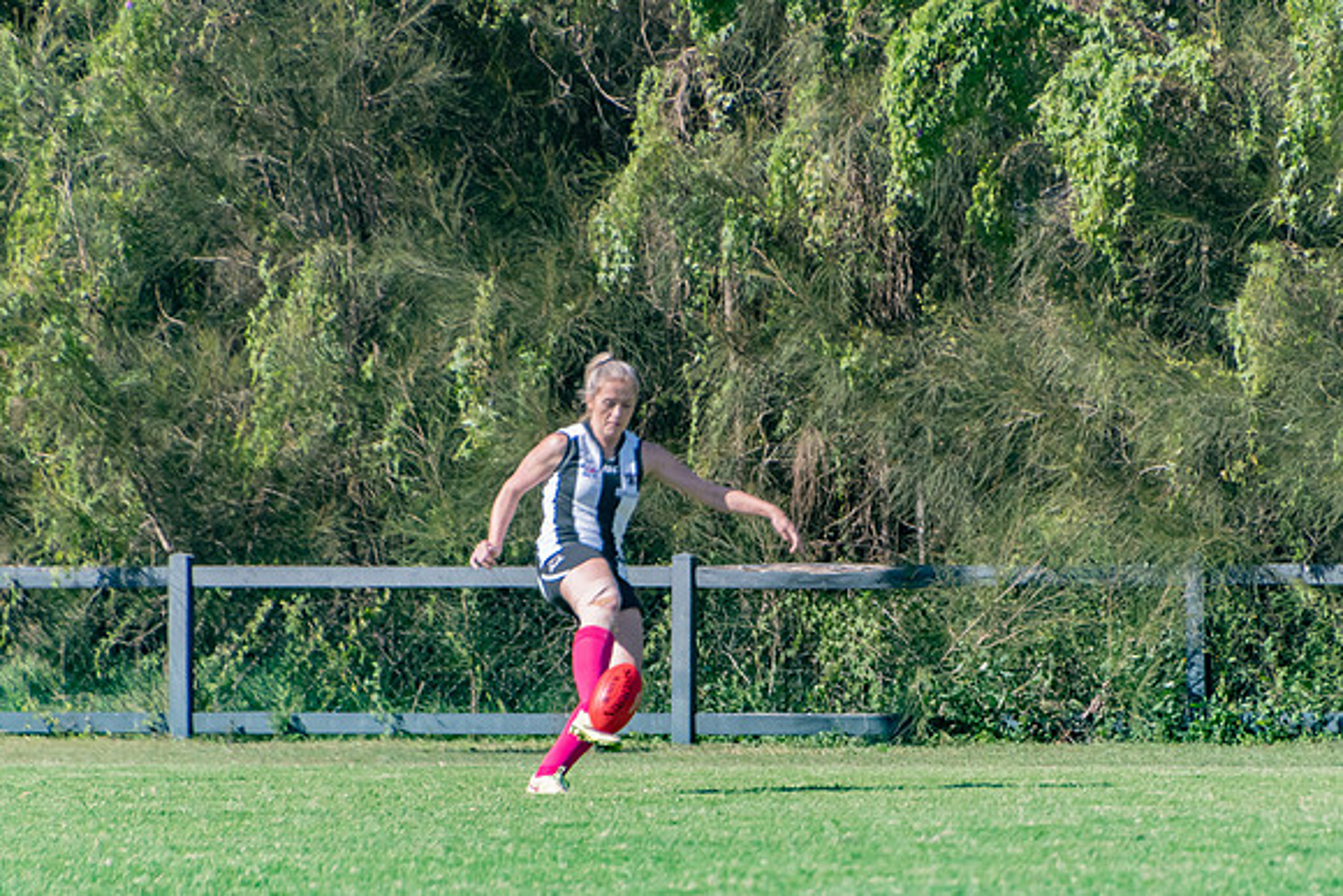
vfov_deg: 1.8
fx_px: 27900
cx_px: 721
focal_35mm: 748
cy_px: 541
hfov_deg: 2.8
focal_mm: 400
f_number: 6.3
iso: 800
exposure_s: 1/2500
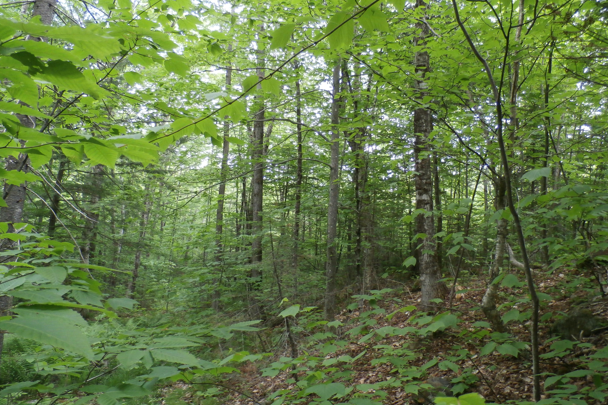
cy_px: 169
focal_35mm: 27
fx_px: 456
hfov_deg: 67.4
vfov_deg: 47.7
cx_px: 311
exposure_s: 1/60
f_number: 3
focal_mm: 4.5
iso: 200
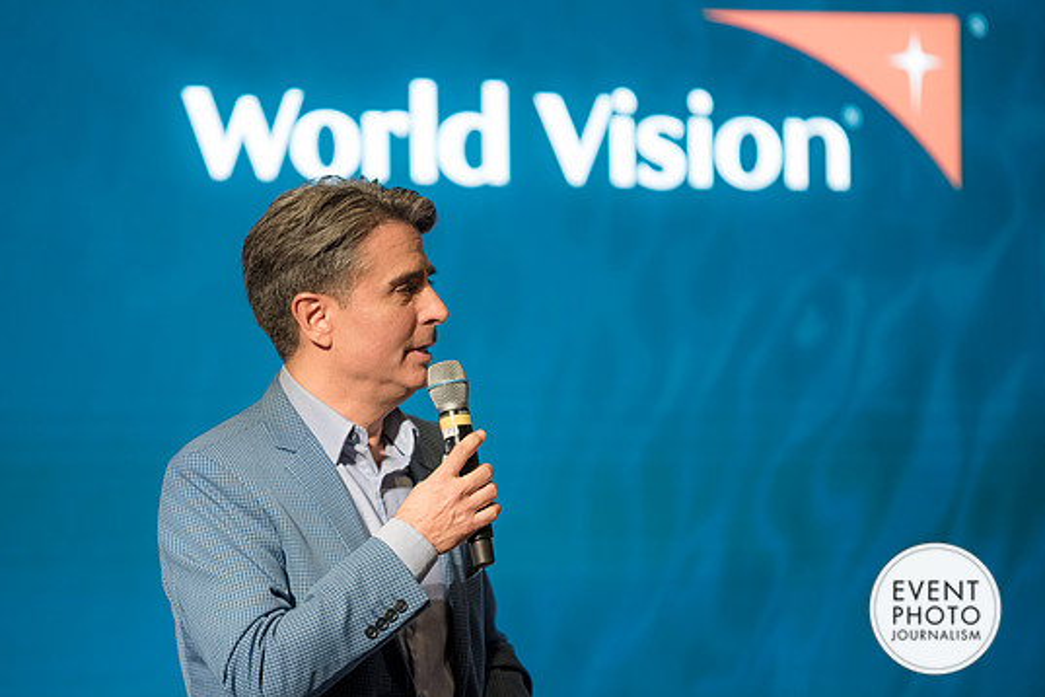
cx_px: 502
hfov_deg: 9.5
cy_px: 361
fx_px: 6270
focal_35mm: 216
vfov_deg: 6.4
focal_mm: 200
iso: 1250
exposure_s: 1/125
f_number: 2.8
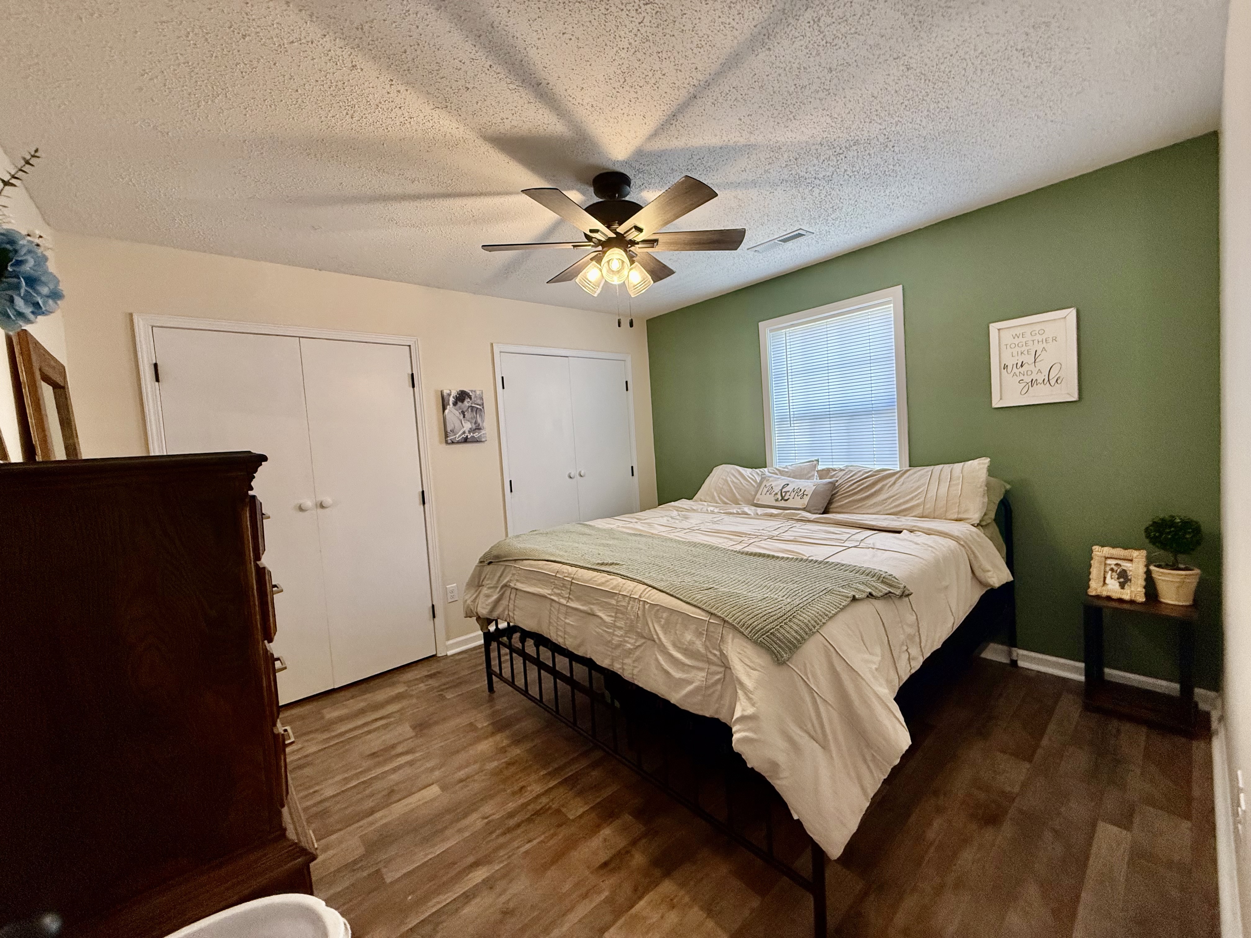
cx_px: 626
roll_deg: +3.6
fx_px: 506
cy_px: 469
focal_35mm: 14
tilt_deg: -2.8
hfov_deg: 102.1
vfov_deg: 85.7
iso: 320
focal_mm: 2.22
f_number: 2.2
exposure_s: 1/120
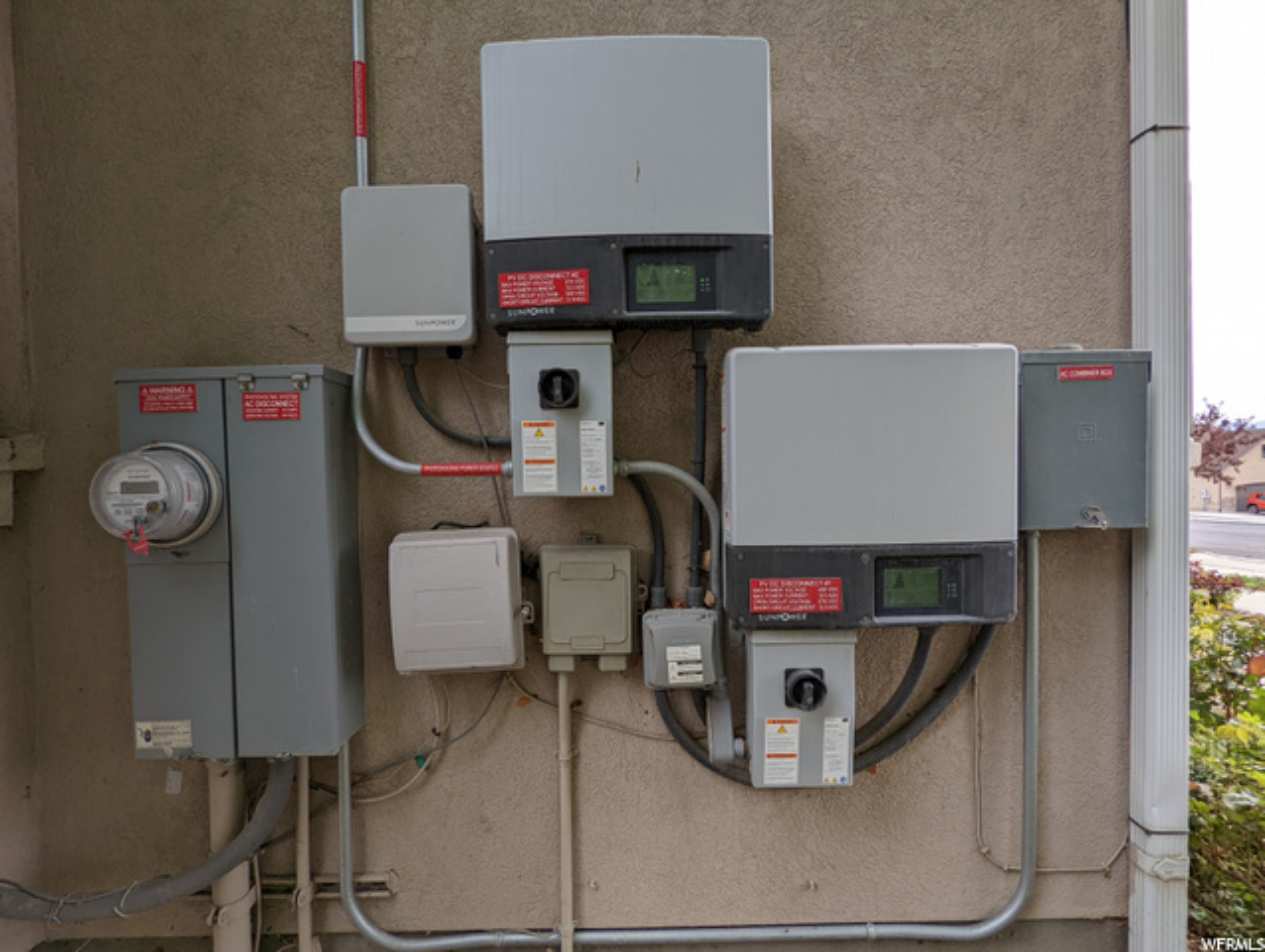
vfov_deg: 78.2
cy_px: 476
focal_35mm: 16
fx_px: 585
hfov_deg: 94.4
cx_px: 632
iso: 51
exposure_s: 1/383
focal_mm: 2.35
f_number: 2.2
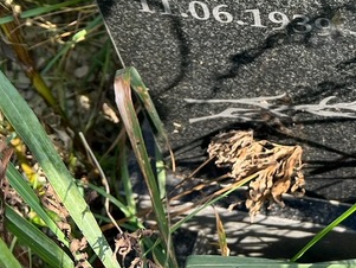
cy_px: -57
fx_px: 710
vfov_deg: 20.0
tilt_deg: -47.0
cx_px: 360
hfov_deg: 26.6
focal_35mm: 69
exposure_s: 1/687
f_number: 1.5
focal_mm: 5.7
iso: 50
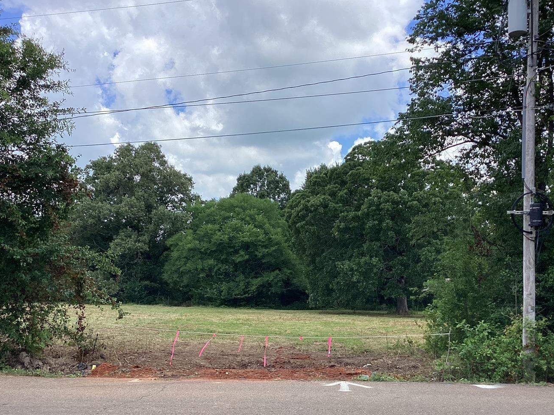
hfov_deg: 47.8
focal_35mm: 39
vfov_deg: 36.6
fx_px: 624
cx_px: 305
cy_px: 260
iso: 25
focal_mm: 3.3
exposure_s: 1/806
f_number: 2.4
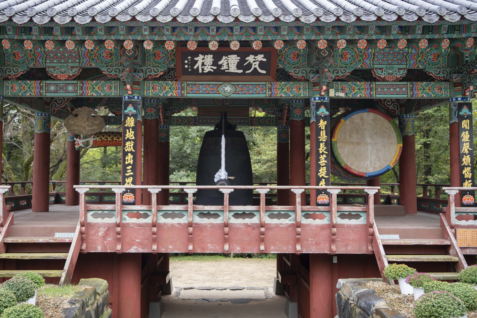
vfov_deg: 37.9
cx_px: 217
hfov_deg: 54.4
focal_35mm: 35
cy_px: 155
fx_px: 464
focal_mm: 30
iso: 200
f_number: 4.5
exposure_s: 1/60
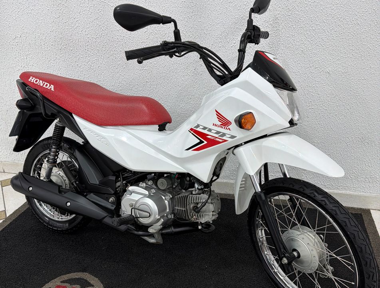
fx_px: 264
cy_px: 144
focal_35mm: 24
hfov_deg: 71.4
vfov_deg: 57.1
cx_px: 190
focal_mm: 6.76
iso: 200
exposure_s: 1/120
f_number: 1.78
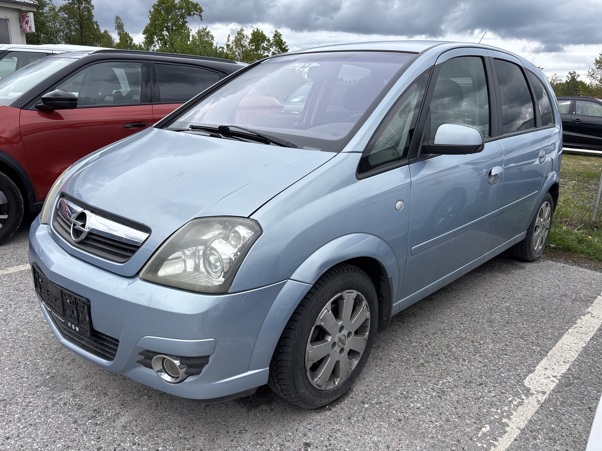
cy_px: 226
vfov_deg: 53.1
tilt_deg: -14.9
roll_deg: -1.0
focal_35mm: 26
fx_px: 452
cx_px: 301
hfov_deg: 67.3
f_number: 1.6
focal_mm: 5.96
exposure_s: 1/2451
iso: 50
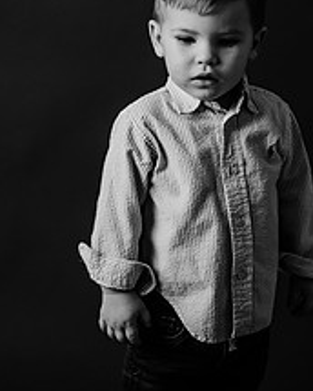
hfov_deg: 15.1
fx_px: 1181
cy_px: 178
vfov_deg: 18.8
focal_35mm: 102
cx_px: 207
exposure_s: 1/160
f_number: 4
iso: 80
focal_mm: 52
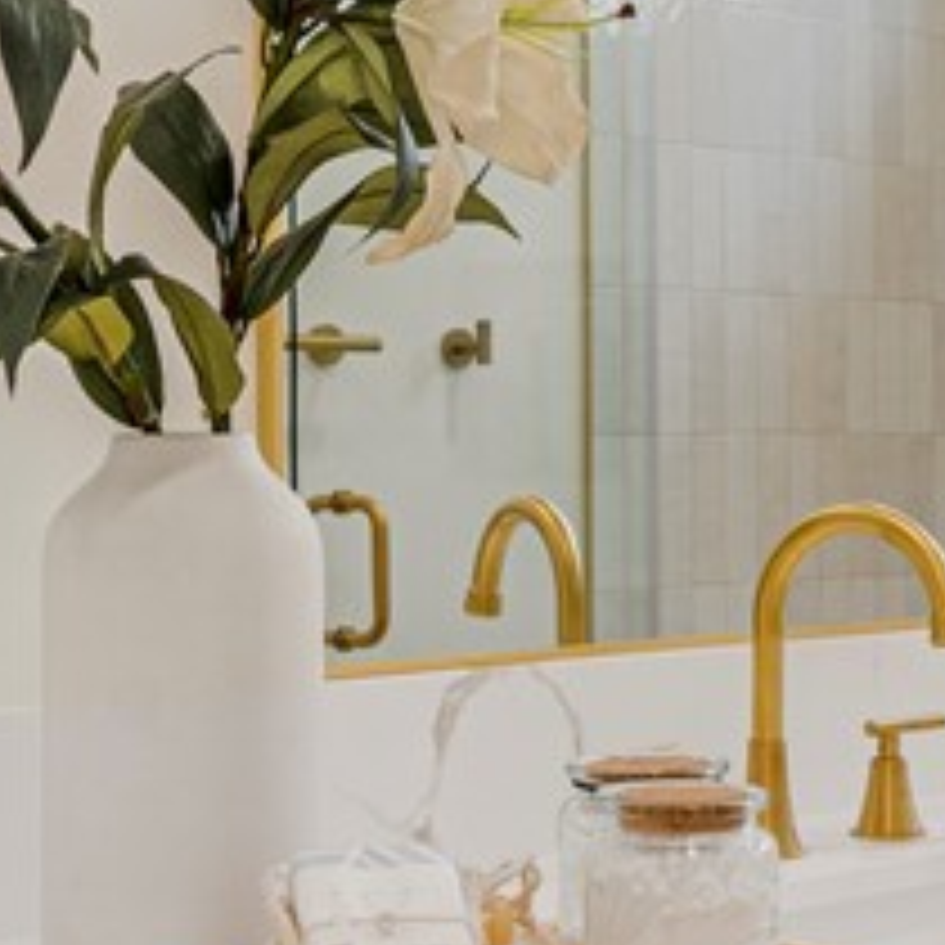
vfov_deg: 19.6
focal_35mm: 88
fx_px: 2732
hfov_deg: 19.4
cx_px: 794
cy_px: 461
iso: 400
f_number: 8
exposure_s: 1/40
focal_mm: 20.1
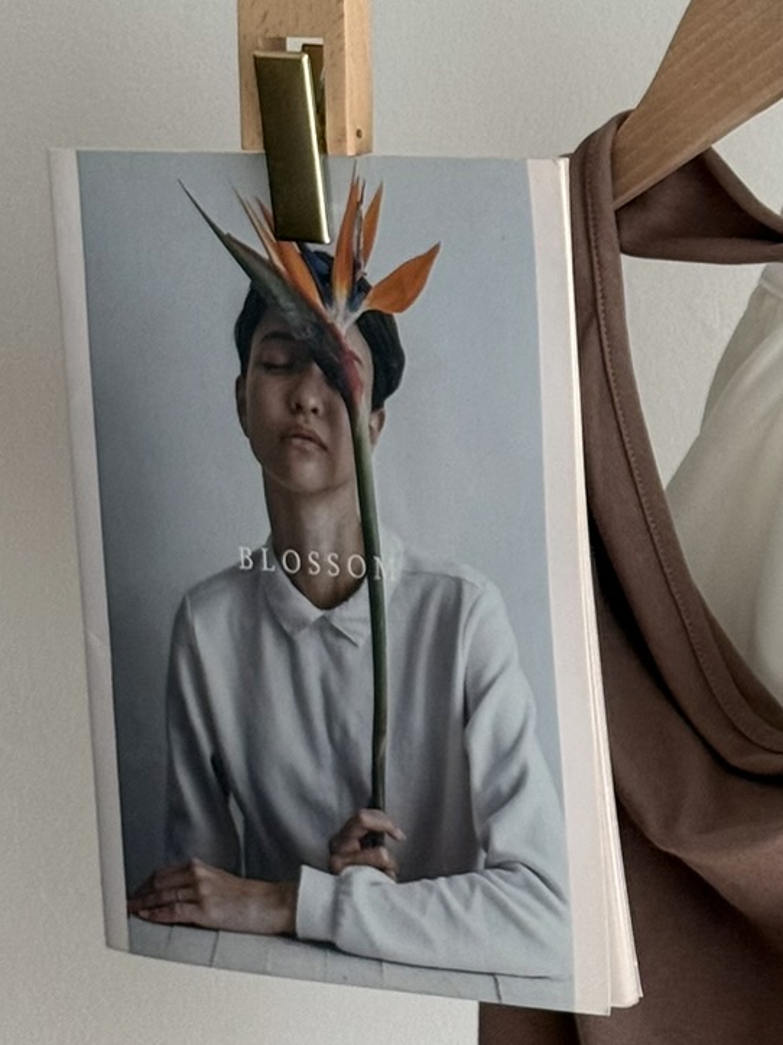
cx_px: 1027
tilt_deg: -5.5
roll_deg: -0.1
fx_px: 4103
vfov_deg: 14.5
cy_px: 275
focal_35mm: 136
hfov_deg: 10.6
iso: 100
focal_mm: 6.76
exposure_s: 1/66
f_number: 1.78
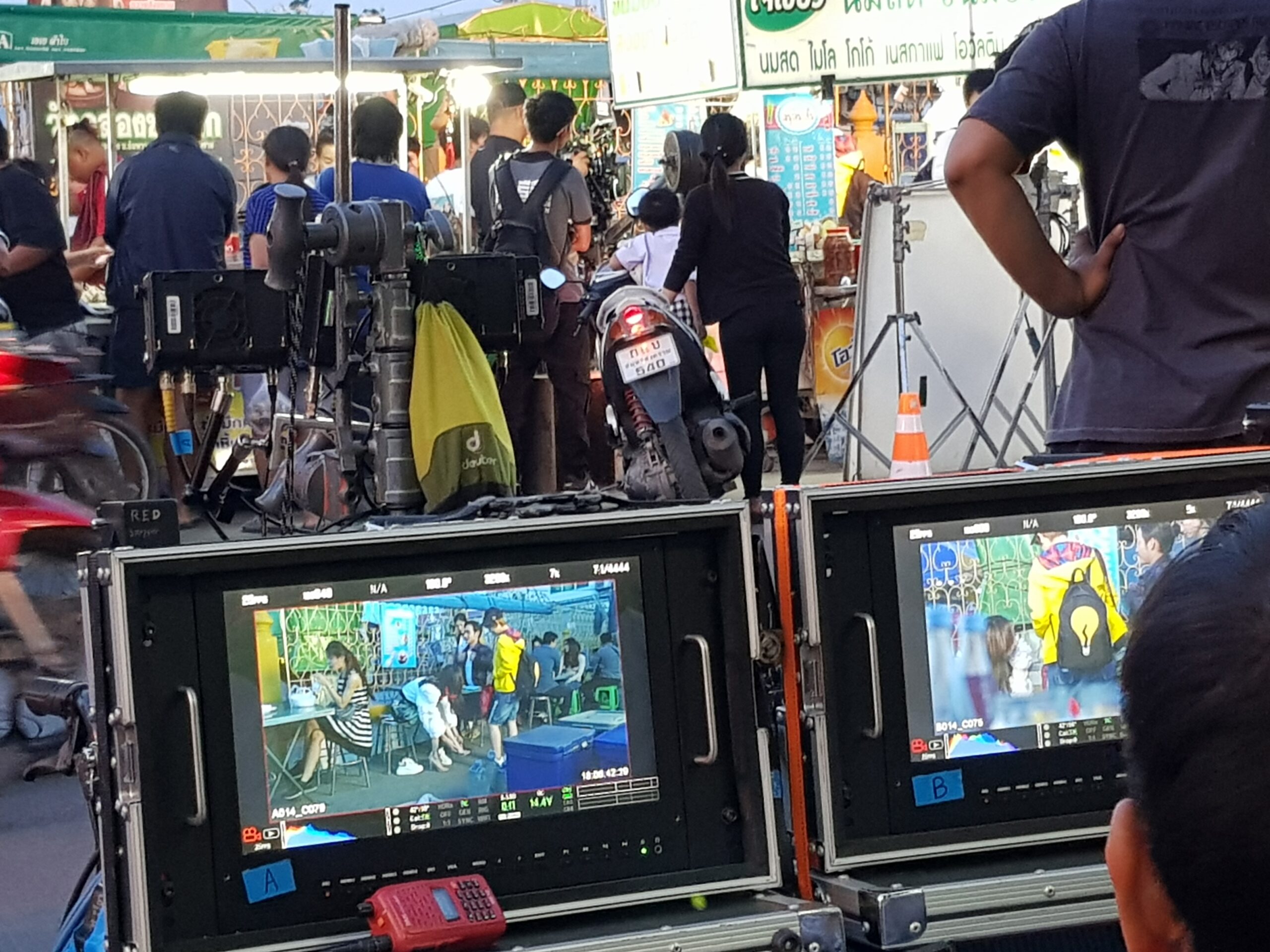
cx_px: 635
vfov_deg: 53.1
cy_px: 476
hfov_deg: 67.3
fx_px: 954
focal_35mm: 26
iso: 200
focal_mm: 4.2
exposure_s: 1/26
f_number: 1.7
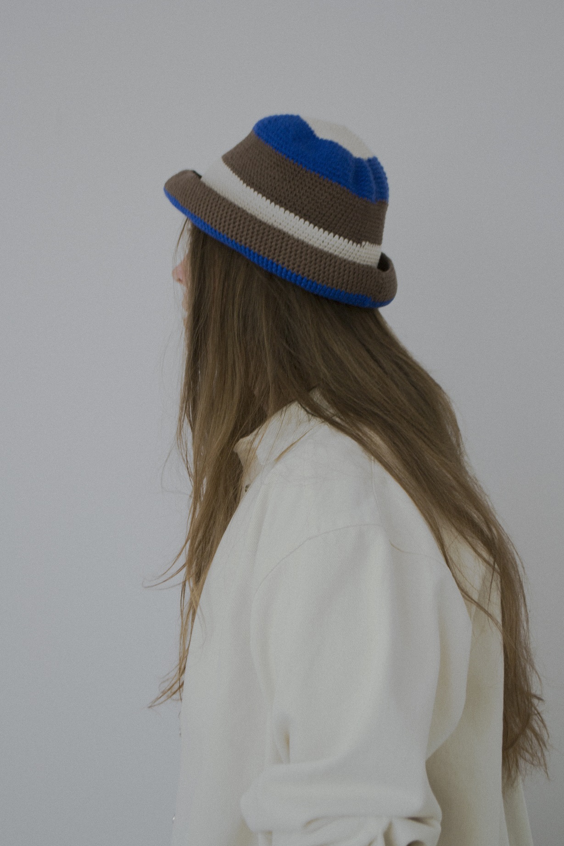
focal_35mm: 66
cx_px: 282
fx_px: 1551
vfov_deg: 30.5
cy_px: 423
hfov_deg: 20.6
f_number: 5.3
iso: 110
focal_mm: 44
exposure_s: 1/80
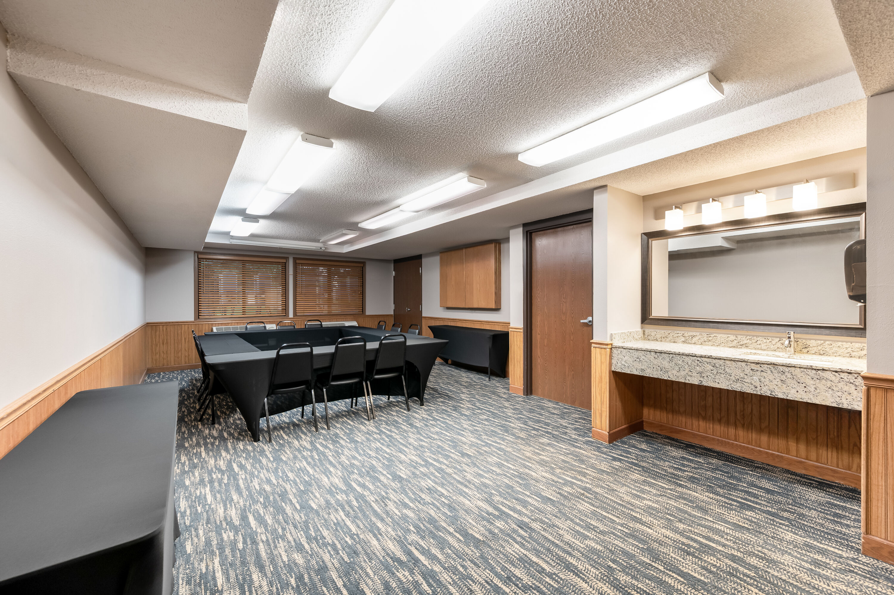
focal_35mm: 14
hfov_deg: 104.3
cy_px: 298
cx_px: 447
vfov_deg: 81.1
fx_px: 347
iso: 400
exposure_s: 1/1.67
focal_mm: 14
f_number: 8
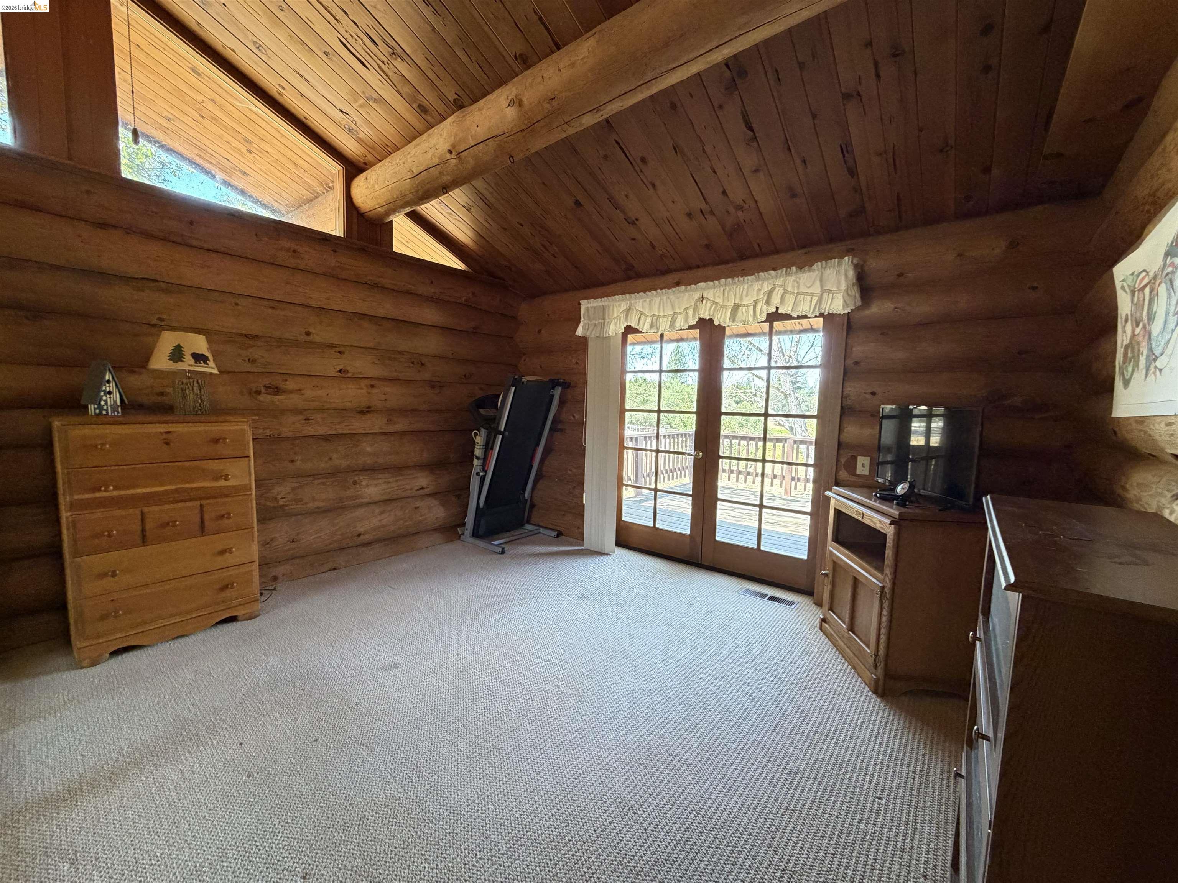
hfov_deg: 102.1
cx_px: 589
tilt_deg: -5.4
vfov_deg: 85.7
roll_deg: -1.5
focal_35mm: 14
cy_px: 442
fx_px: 476
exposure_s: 1/79
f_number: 2.2
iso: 320
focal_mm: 2.22
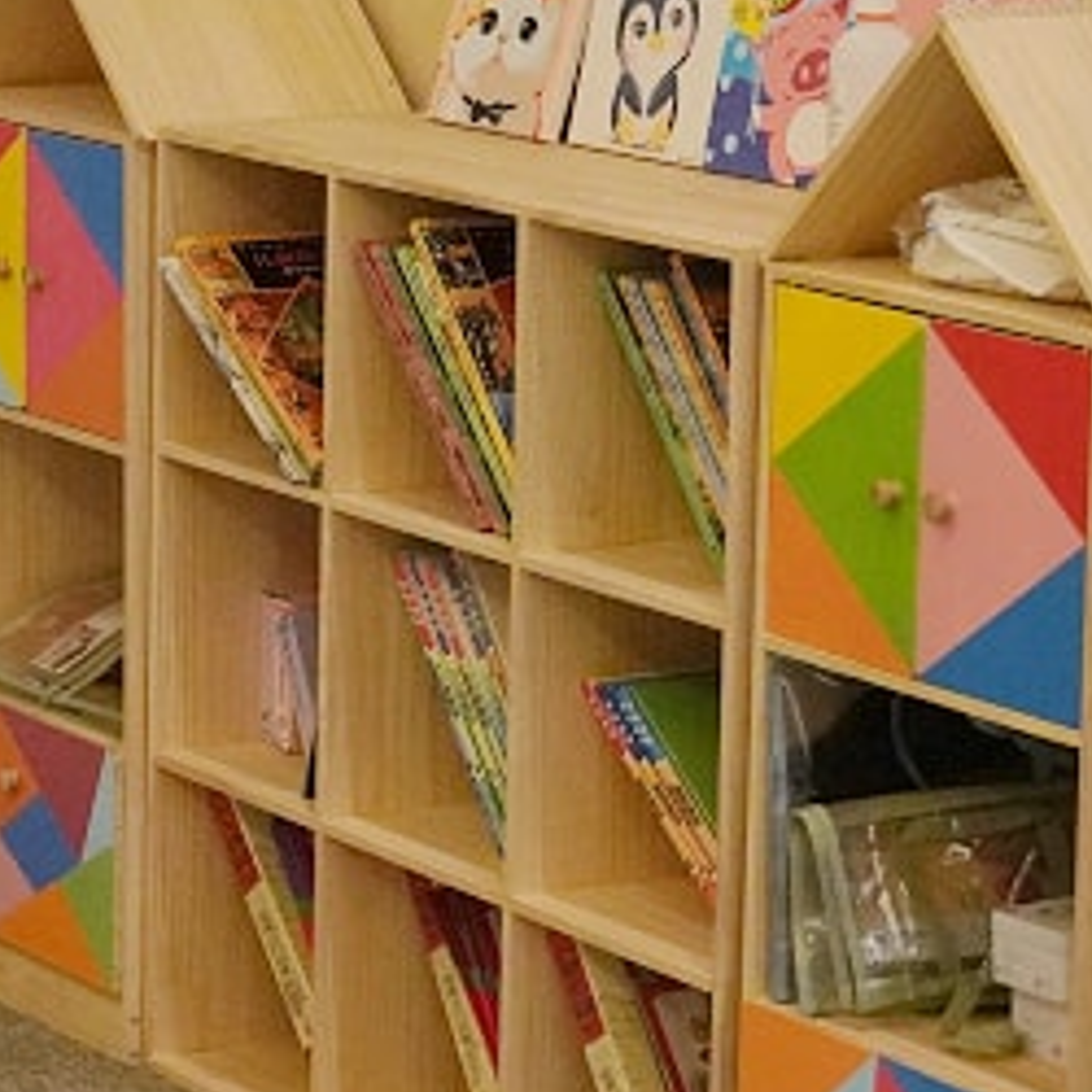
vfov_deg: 11.2
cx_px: -367
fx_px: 5532
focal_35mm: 155
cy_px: 92
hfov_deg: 11.0
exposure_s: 1/160
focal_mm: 38
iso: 6400
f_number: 2.8
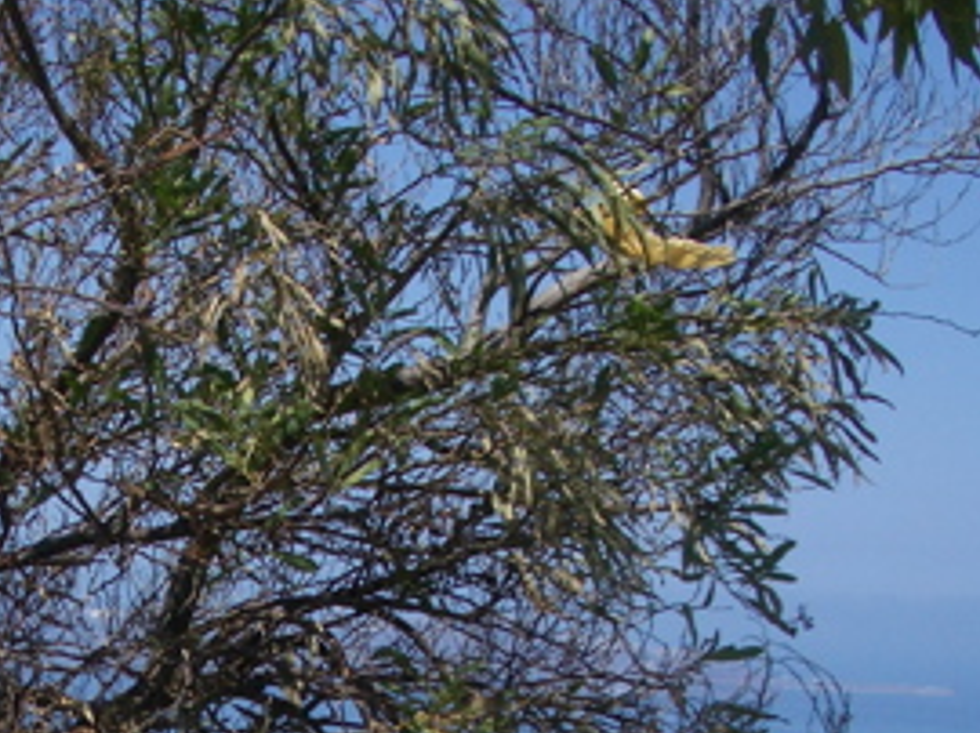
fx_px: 2348
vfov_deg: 17.1
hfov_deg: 23.1
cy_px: 845
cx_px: 142
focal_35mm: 83
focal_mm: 5.8
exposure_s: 1/640
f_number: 4.3
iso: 50
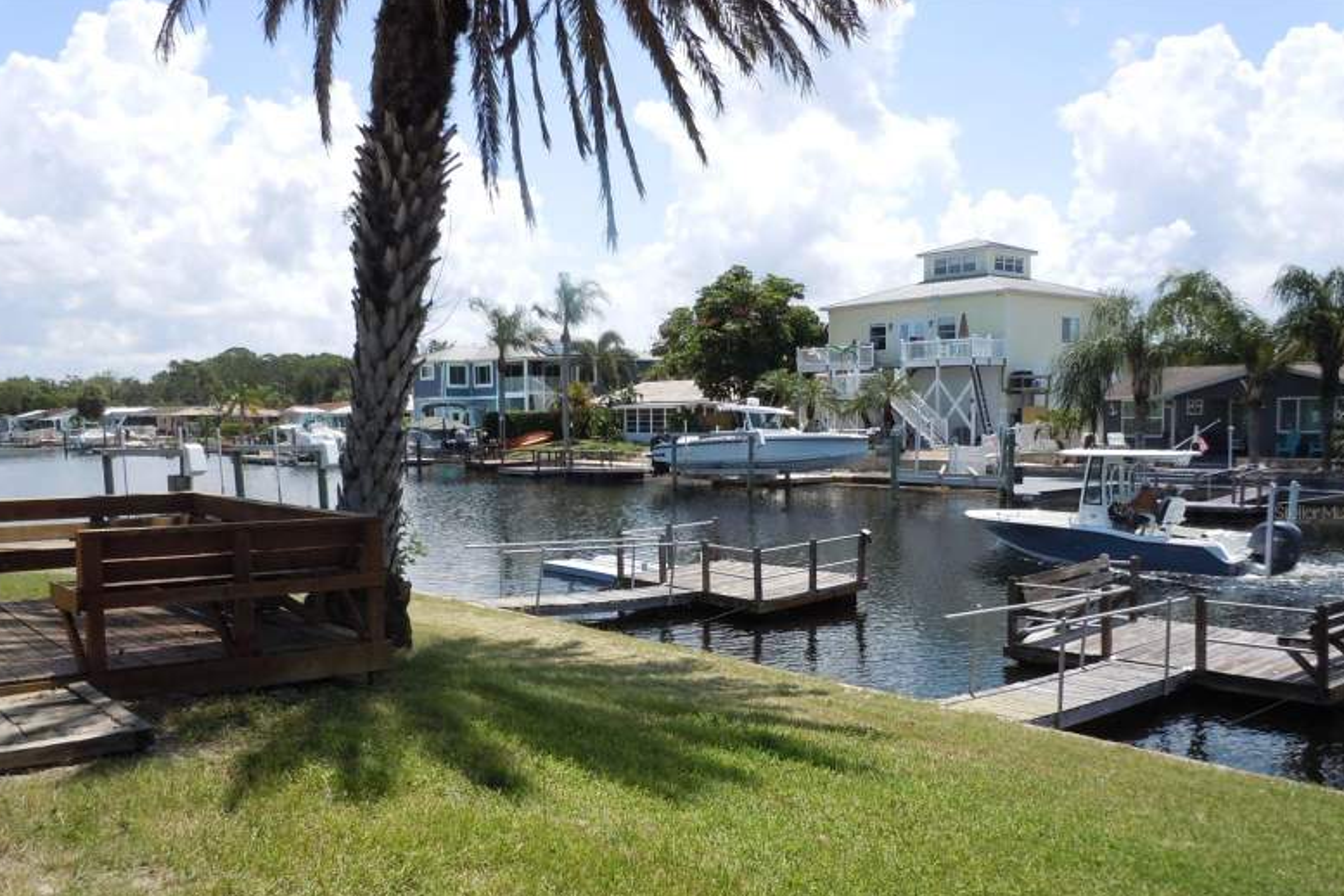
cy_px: 512
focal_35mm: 30
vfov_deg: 43.5
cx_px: 664
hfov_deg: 61.9
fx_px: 1120
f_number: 3.7
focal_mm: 5
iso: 100
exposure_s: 1/640
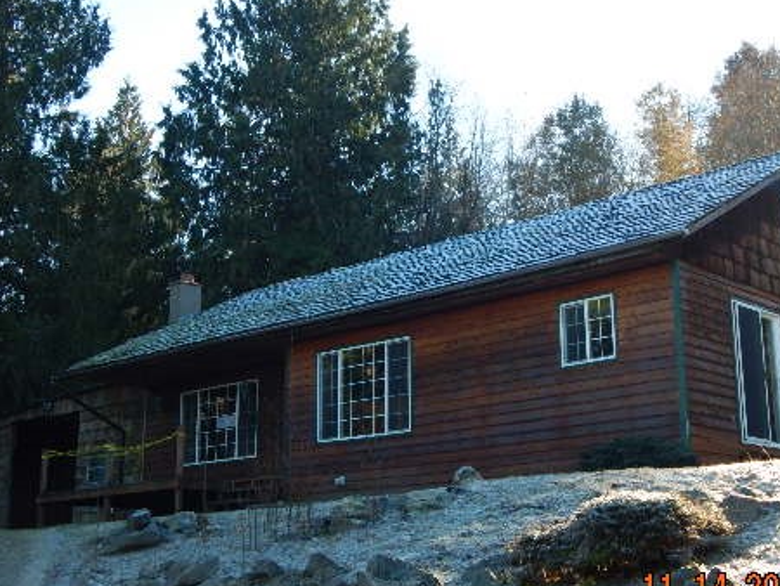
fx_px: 1217
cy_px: 258
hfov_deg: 35.5
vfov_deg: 27.0
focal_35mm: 54
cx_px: 430
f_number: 3.4
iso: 125
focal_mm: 6.8
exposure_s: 1/250
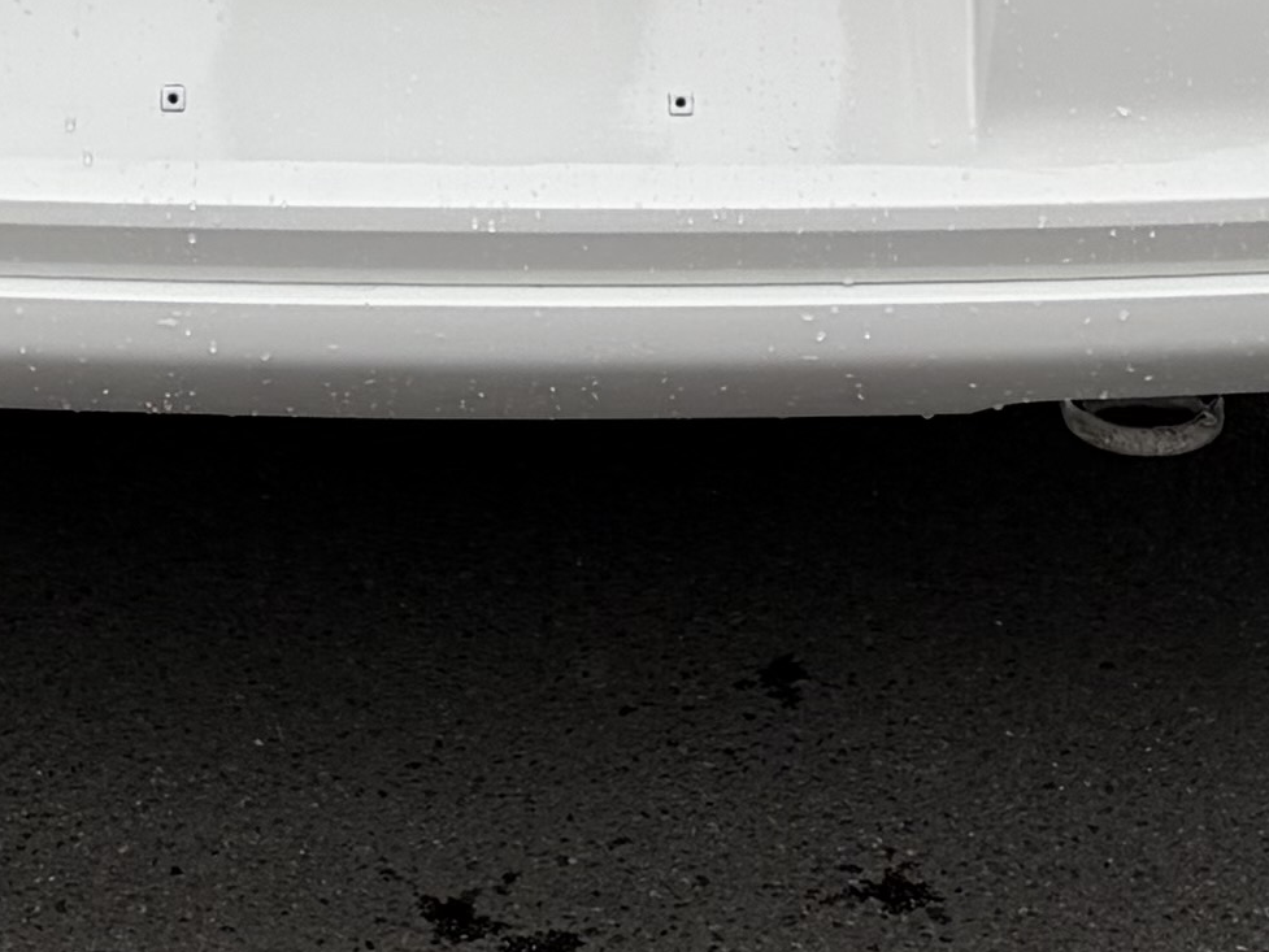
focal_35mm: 152
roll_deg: -0.9
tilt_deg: -8.6
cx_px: 310
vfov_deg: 9.0
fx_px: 5573
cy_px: -1153
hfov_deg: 12.9
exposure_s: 1/1016
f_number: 1.6
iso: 50
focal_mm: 5.96
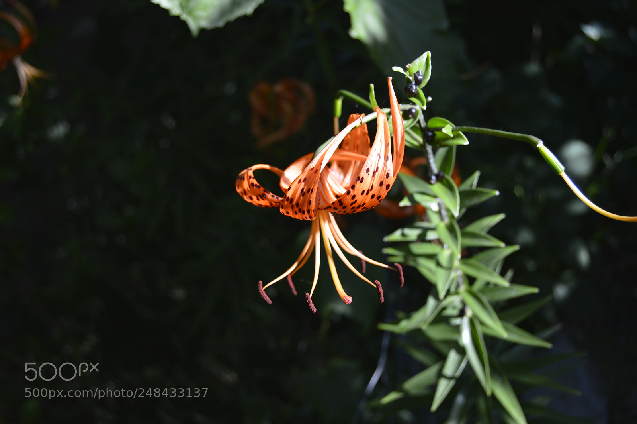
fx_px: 796
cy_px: 212
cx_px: 318
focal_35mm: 45
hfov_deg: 43.6
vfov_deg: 29.8
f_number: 4.5
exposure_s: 1/400
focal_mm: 30
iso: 140
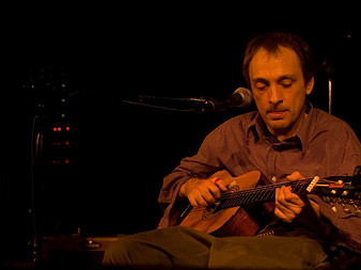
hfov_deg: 19.7
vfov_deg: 14.9
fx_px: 1032
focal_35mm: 99
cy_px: 124
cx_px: 80
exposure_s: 1/50
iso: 800
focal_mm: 40
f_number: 3.2
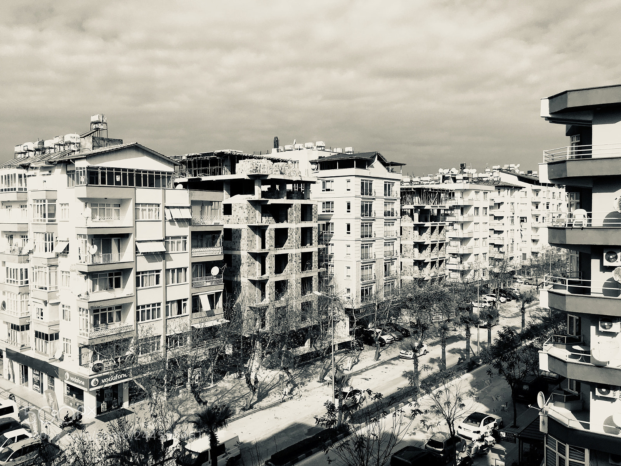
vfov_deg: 48.2
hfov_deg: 61.7
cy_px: 233
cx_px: 310
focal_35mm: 29
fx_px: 520
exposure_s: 1/2653
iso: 25
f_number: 2.2
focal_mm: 4.15
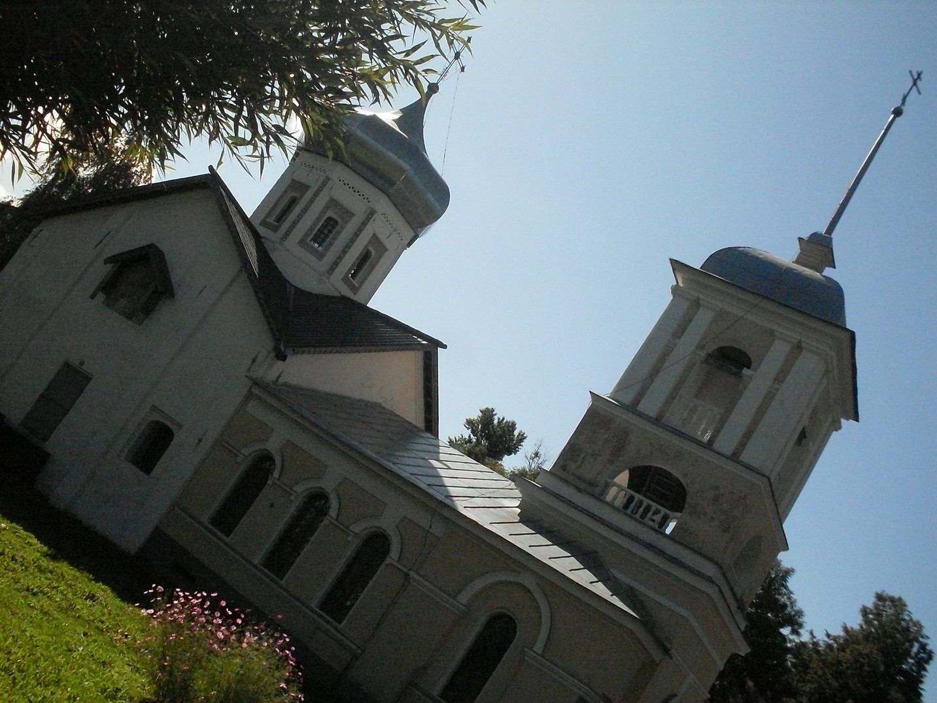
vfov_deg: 37.7
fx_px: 1029
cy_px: 352
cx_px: 468
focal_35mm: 38
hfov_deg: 49.0
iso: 400
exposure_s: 1/1500
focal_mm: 6.3
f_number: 8.4
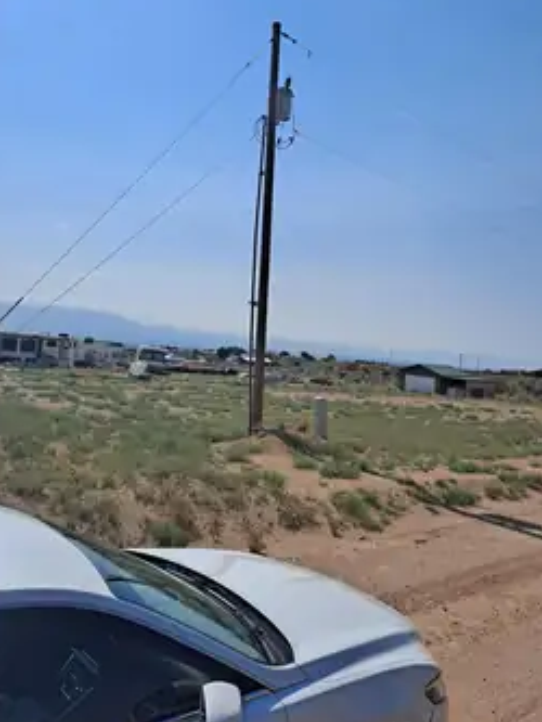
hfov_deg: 46.7
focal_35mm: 30
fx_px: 626
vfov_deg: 59.7
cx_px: 314
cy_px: 306
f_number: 2
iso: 32
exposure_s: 1/2710
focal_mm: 4.6
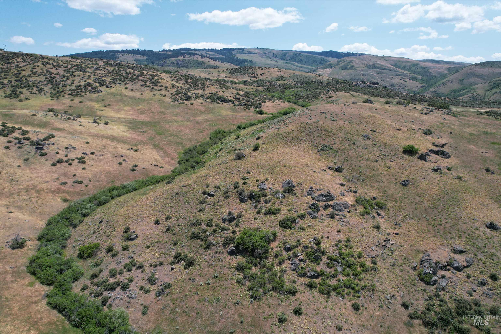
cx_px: 250
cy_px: 167
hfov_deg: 78.6
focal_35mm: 22
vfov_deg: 57.2
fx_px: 306
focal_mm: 8.38
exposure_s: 1/2500
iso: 140
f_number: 2.8
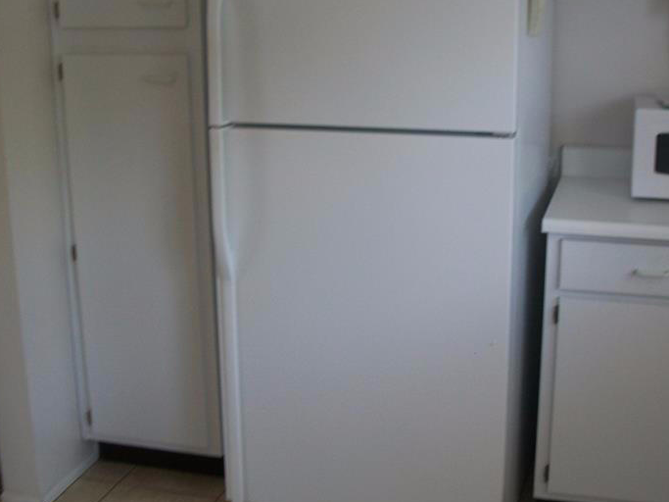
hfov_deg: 39.5
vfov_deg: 30.2
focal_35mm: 48
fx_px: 928
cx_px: 396
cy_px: 202
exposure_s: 1/30
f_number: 2.9
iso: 80
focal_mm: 5.7
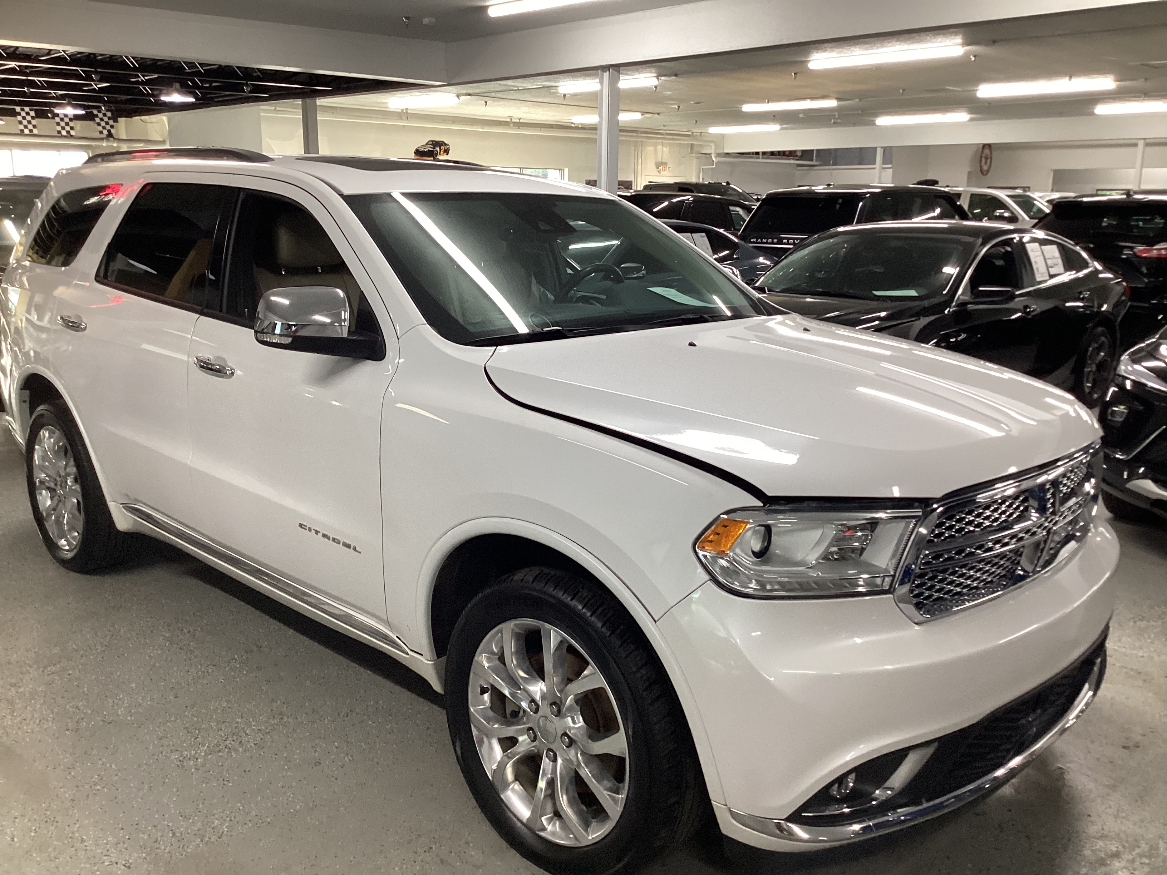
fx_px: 1045
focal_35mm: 31
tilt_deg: -14.3
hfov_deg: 58.4
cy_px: 438
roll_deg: +0.4
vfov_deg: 45.4
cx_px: 584
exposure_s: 1/60
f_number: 2.4
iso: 125
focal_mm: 3.3
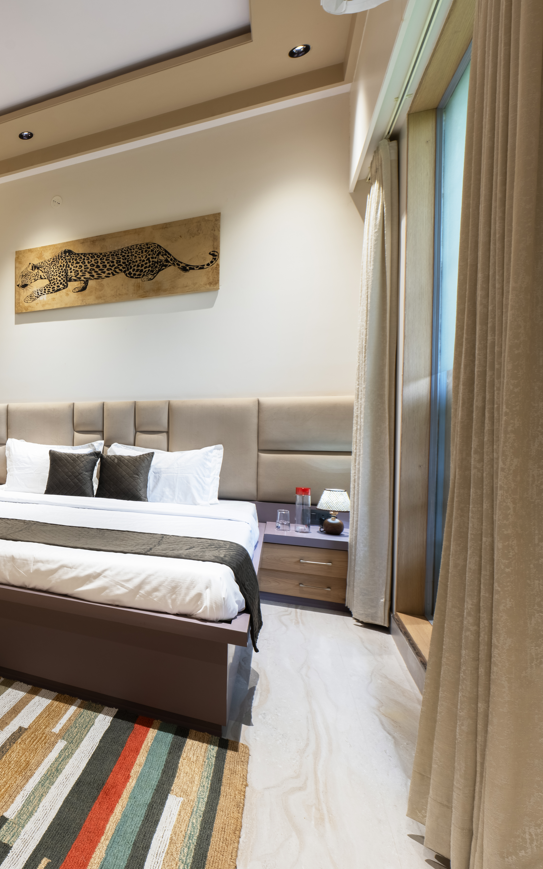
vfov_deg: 79.6
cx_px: -39
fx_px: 521
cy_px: 442
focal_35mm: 22
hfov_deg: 43.9
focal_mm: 14
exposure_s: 1/25
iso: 100
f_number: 10
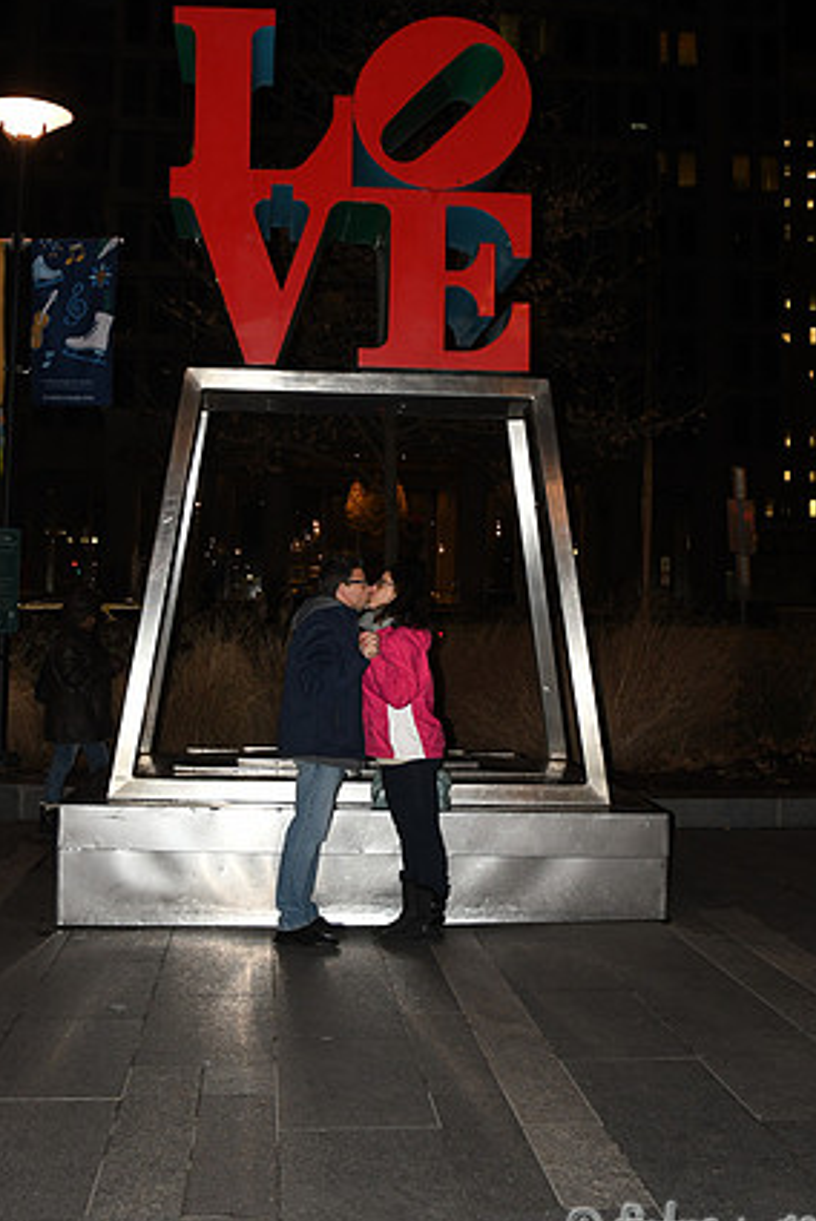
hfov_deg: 29.9
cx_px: 343
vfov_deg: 43.3
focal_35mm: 45
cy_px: 468
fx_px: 1527
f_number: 7.1
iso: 800
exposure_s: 1/60
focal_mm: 22
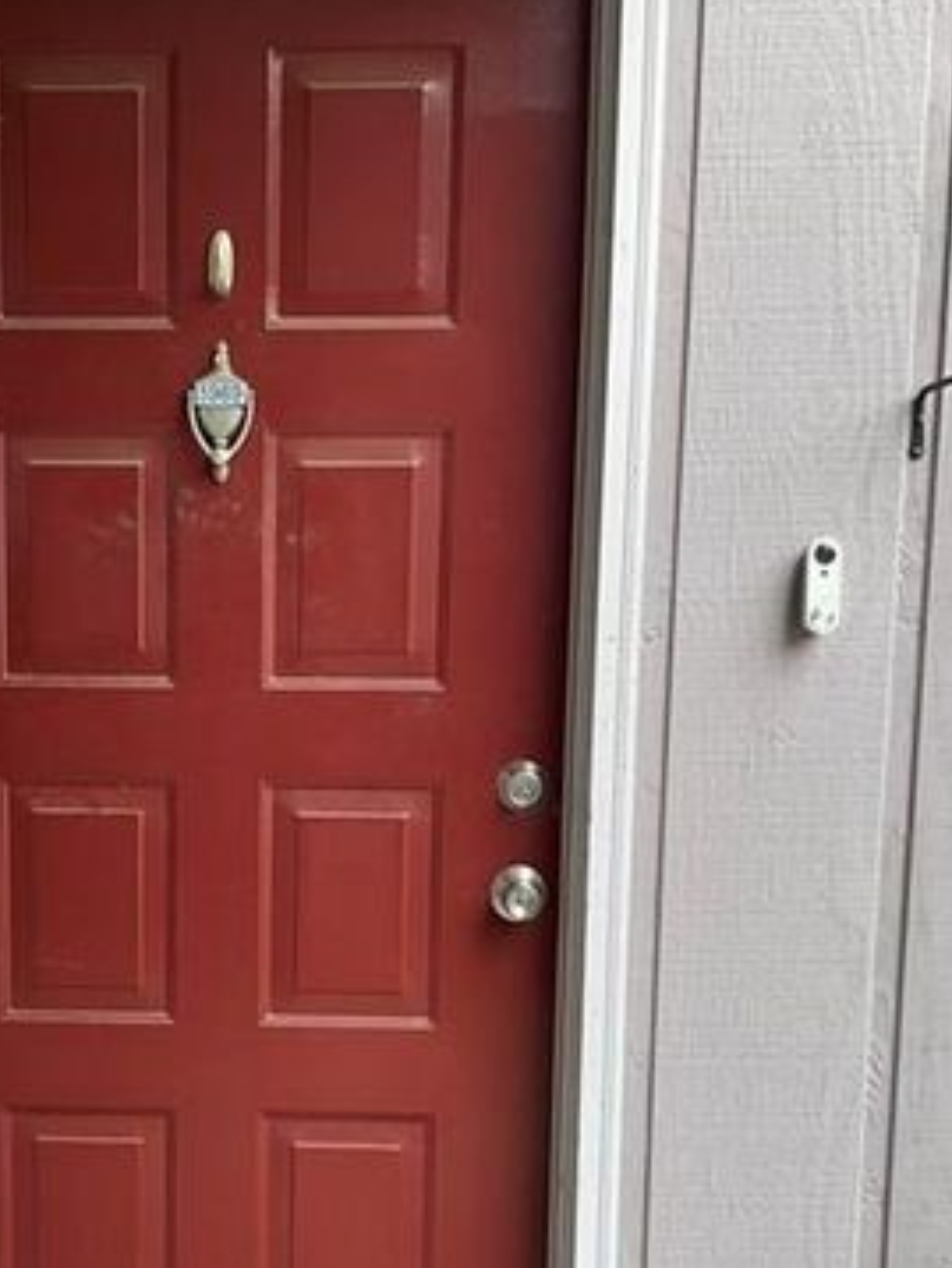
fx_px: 1978
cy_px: 877
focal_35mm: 54
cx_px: 209
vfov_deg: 35.1
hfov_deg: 26.6
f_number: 1.8
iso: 20
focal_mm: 3
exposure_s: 1/122
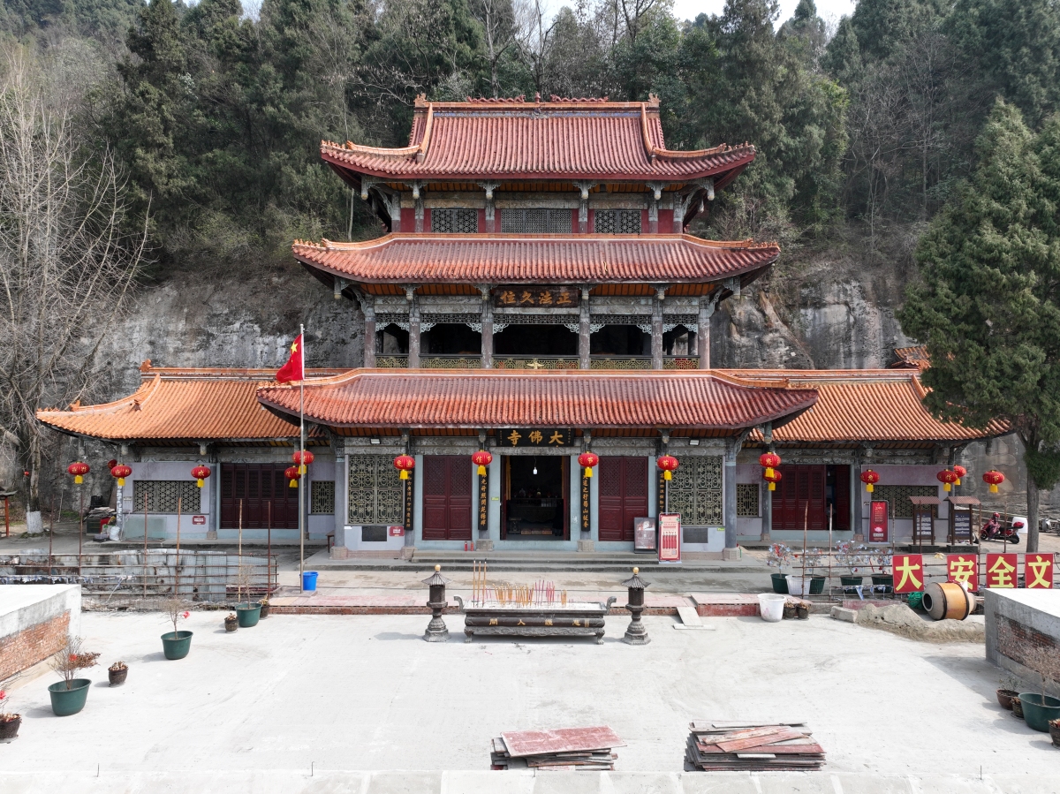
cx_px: 530
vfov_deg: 56.8
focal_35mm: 24
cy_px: 397
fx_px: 735
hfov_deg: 71.6
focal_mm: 12.29
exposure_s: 1/640
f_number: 4
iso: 100
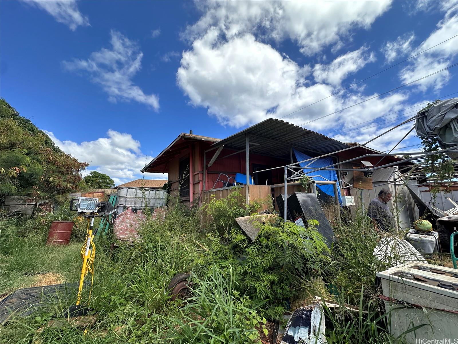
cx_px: 229
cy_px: 172
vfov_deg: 85.7
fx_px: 185
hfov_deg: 102.1
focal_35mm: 14
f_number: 2.2
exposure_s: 1/1289
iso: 40
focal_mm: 2.22
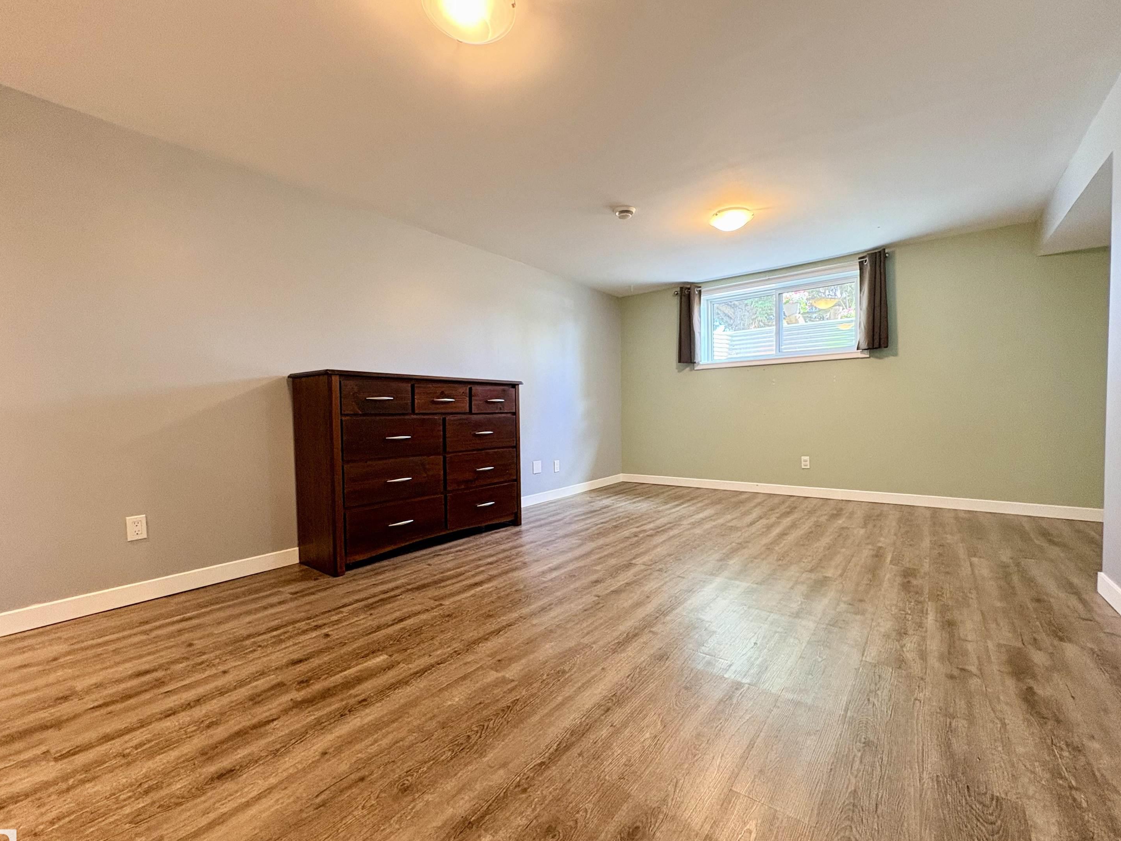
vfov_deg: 81.7
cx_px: 578
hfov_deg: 98.1
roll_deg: +1.4
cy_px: 432
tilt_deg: -1.6
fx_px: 486
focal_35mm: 15
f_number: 2.2
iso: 320
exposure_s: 1/60
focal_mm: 2.22
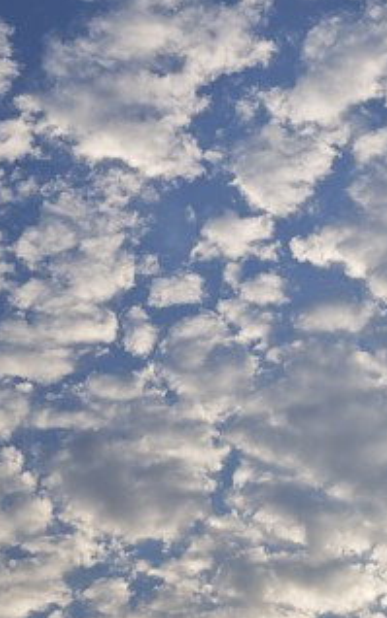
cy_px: 132
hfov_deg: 14.1
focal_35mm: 92
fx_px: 1551
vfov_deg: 22.3
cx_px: 327
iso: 50
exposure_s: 1/1285
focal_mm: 8.72
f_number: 1.63
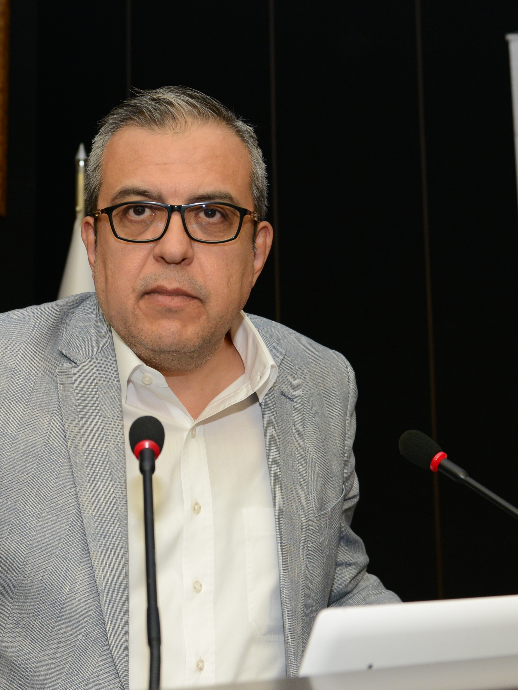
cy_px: 291
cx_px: 175
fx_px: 1297
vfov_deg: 29.8
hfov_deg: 22.5
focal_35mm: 65
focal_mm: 34
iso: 1250
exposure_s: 1/100
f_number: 4.5
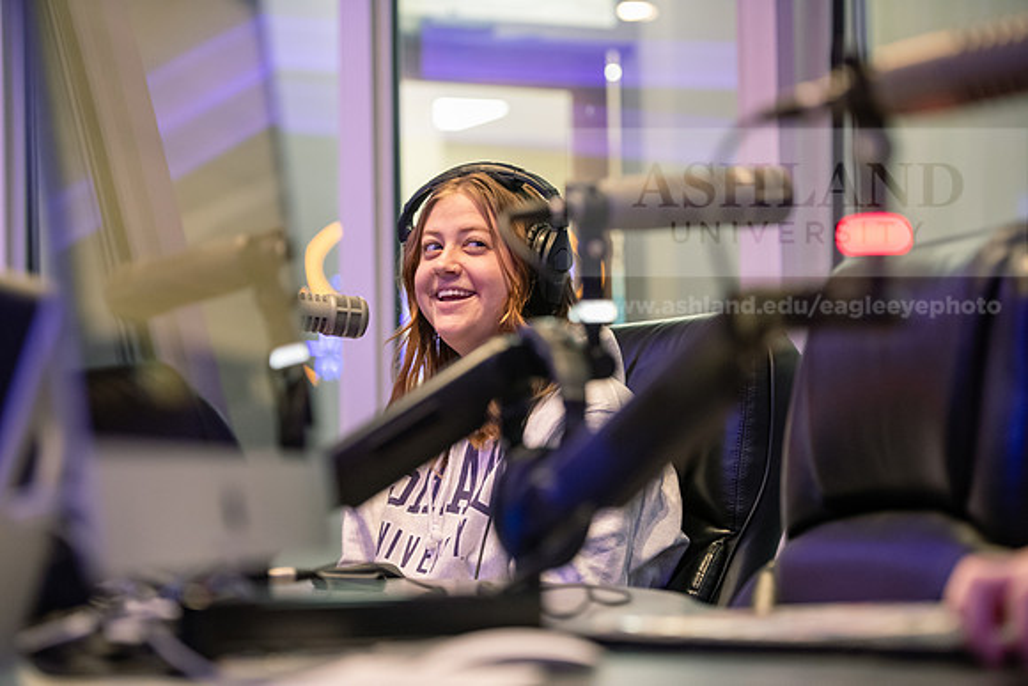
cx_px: 514
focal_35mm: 95
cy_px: 343
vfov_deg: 14.4
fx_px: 2713
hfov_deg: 21.5
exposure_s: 1/80
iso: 2000
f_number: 2.8
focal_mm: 95
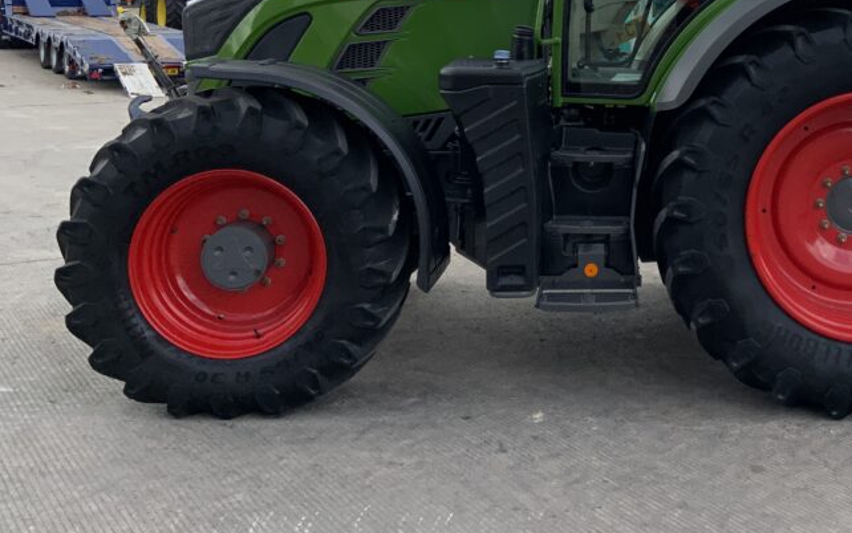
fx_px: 1138
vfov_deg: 25.5
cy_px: 44
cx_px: 678
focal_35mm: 49
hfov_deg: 39.5
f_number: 1.8
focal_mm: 3
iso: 16
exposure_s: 1/1144
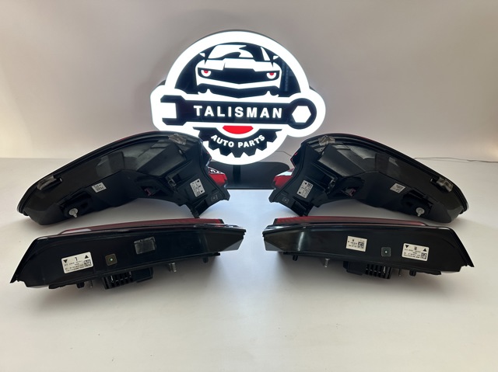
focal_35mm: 24
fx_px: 345
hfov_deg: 71.6
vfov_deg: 56.8
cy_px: 186
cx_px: 249
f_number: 1.78
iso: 250
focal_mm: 6.86
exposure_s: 1/80
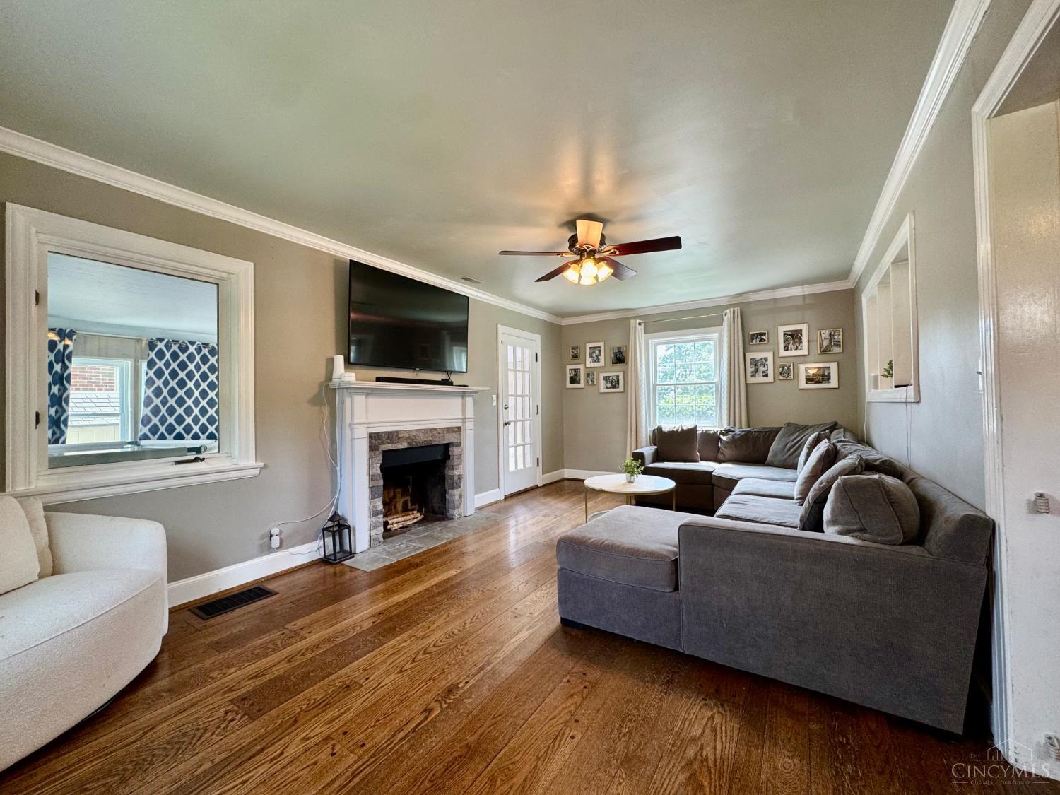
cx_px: 530
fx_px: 429
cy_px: 398
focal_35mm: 14
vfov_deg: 85.7
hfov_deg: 102.1
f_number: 2.2
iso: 125
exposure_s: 1/120
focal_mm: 2.22
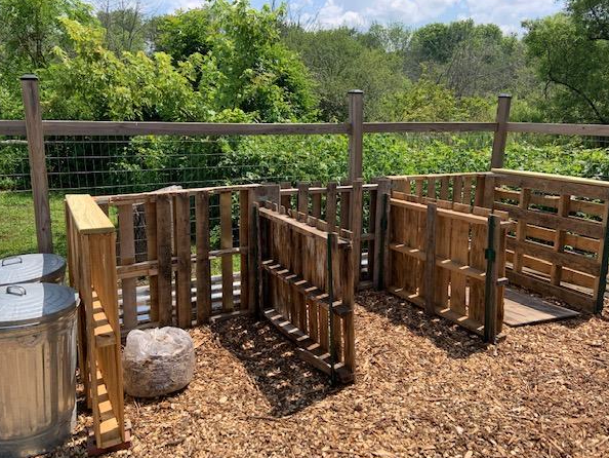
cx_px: 304
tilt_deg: -13.1
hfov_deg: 63.4
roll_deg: -0.4
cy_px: 221
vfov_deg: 49.8
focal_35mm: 28
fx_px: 493
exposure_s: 1/1282
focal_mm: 4.25
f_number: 1.8
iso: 25
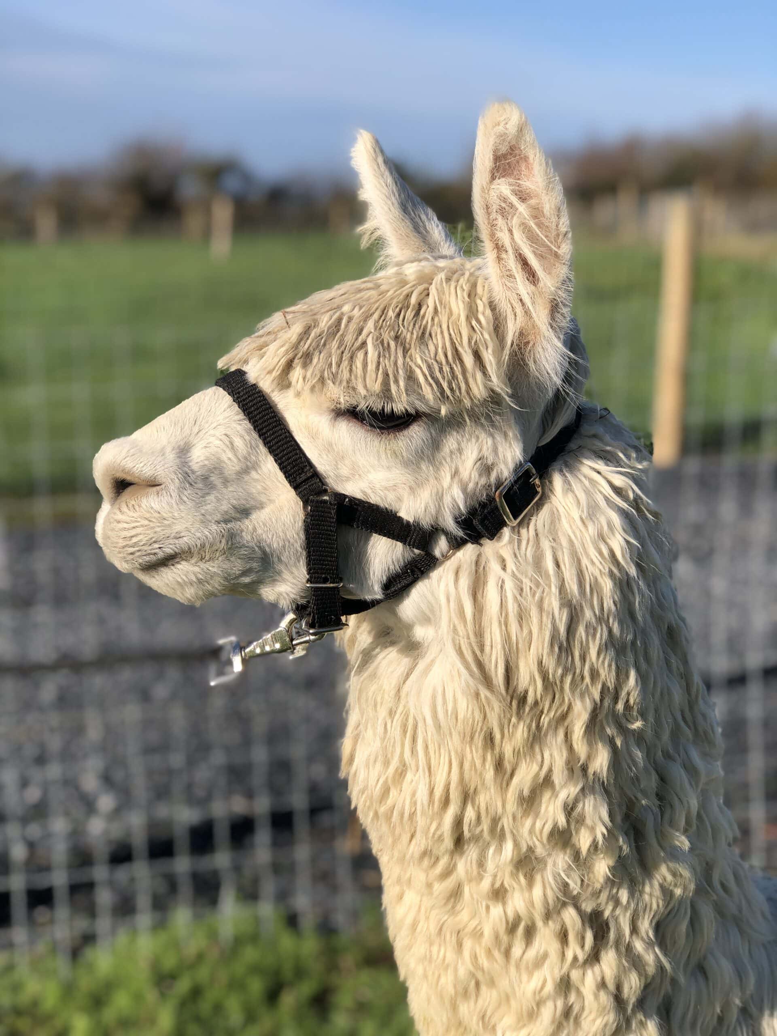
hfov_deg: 25.7
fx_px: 1706
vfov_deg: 33.8
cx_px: 388
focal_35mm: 57
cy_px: 518
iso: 20
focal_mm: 6.6
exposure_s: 1/941
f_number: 2.8
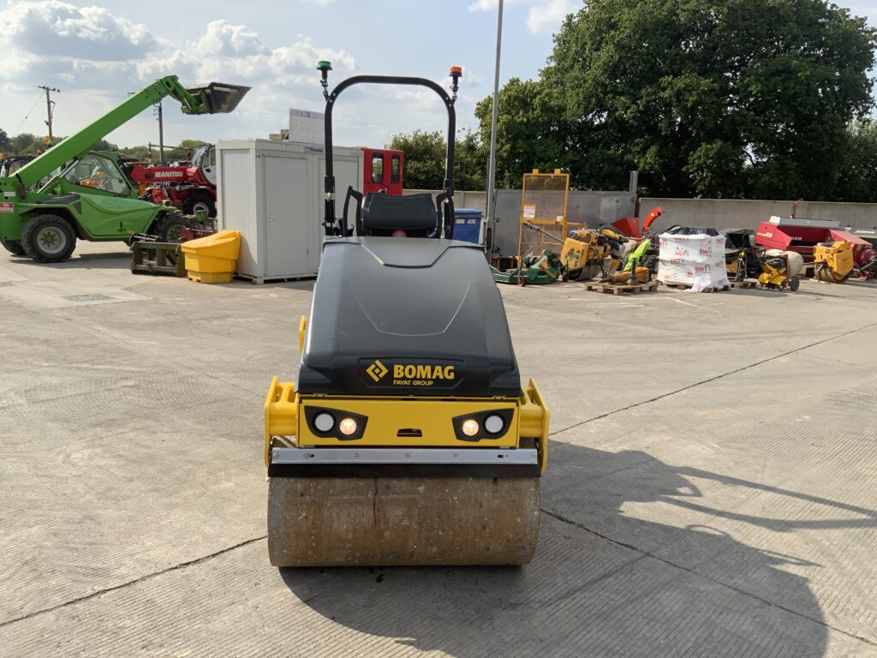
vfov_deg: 48.2
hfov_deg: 61.7
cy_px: 329
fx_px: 735
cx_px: 438
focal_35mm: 29
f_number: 1.8
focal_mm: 3
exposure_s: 1/1786
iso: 16
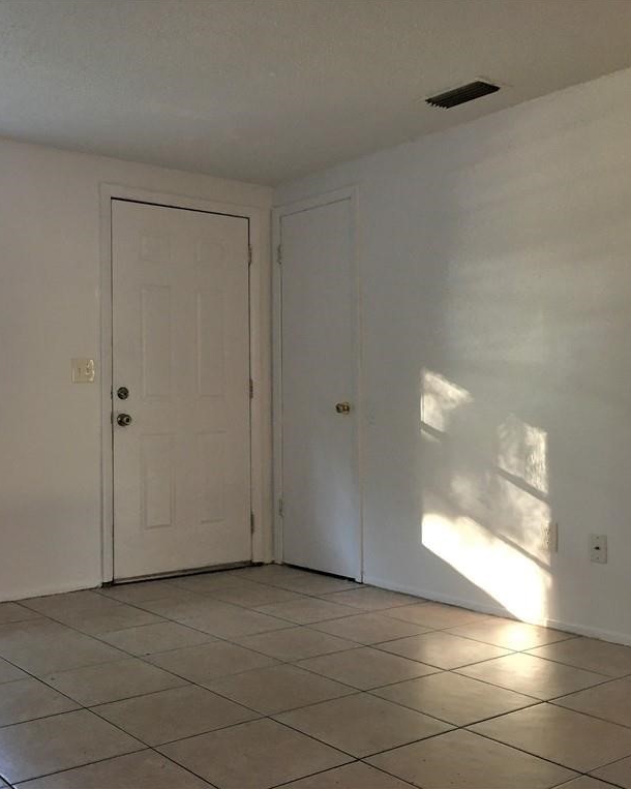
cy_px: 393
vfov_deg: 47.9
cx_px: 243
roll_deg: +0.3
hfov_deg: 38.9
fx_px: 887
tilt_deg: +3.0
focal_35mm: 38
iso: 80
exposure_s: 1/30
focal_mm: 4.15
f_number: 2.2
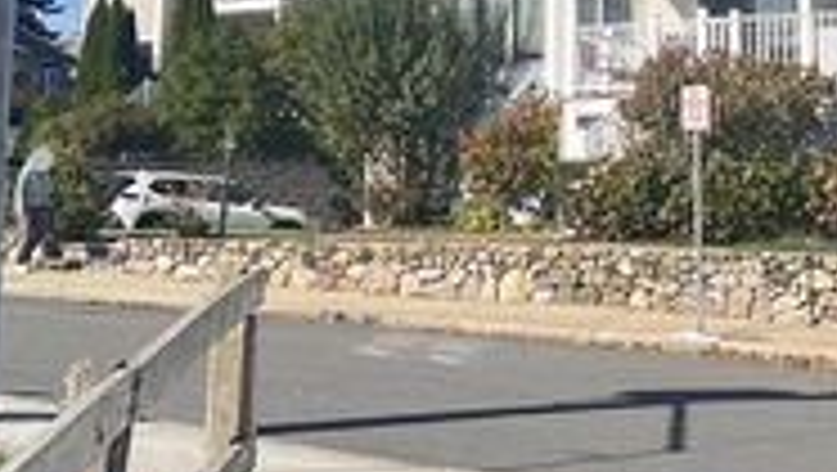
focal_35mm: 76
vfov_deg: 15.5
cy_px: -56
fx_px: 1688
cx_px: 634
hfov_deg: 27.4
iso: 50
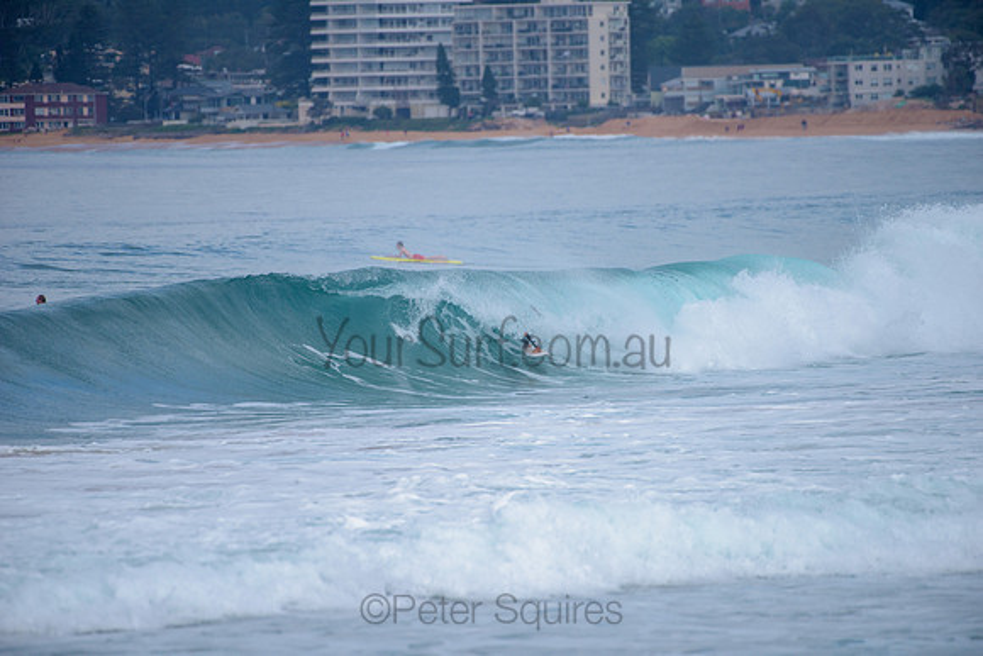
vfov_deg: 2.8
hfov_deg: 4.1
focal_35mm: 500
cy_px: 328
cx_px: 492
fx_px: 13655
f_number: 5.6
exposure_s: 1/2000
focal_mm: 500
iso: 220
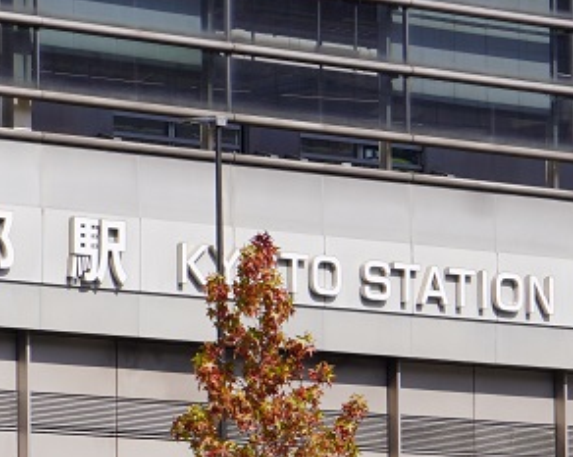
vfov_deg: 5.8
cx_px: 206
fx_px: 4500
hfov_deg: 7.3
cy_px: 542
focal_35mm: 266
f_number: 10
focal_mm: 55
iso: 100
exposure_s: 1/200
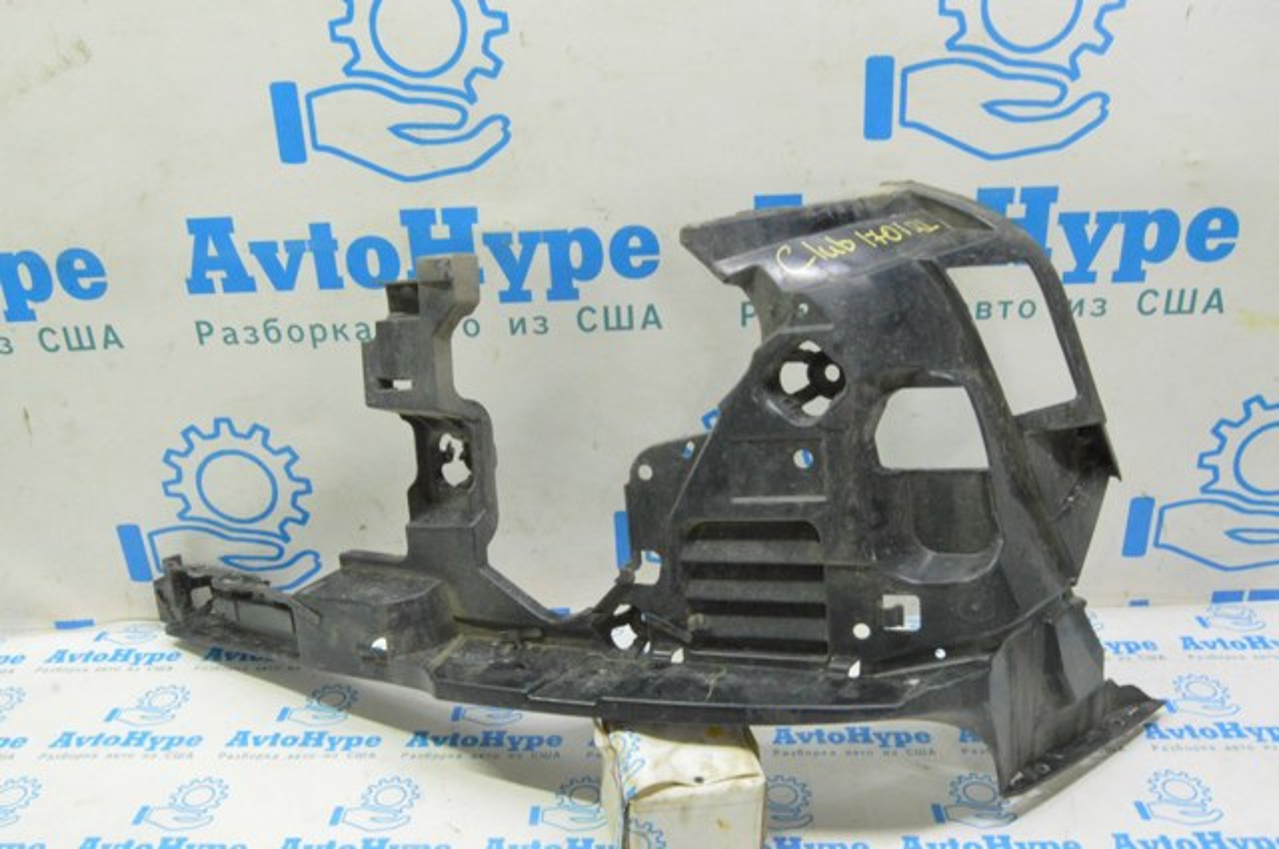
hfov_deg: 62.0
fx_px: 1064
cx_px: 640
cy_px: 424
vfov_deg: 43.5
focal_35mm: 30
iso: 6400
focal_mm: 20
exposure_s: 1/20
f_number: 20
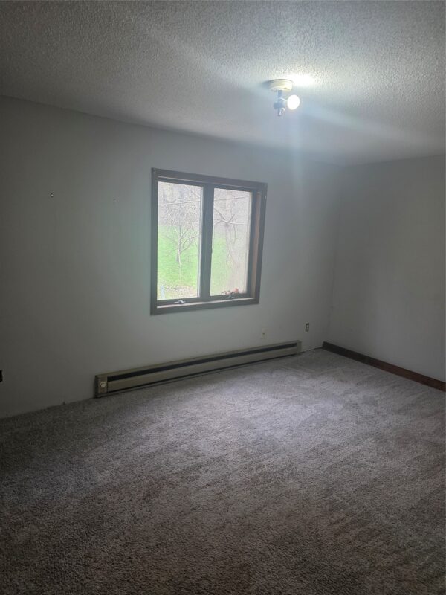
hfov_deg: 58.9
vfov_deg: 73.9
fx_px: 395
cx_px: 223
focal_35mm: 23
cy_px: 298
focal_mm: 6.25
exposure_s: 1/120
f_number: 1.7
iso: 200
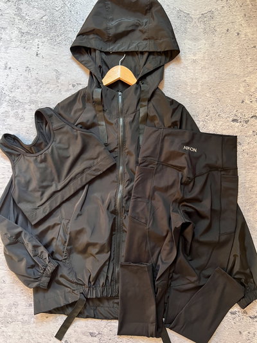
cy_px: 172
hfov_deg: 53.1
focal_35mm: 26
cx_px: 128
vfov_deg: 67.3
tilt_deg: -88.2
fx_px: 257
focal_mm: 5.7
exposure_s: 1/60
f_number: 1.5
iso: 200
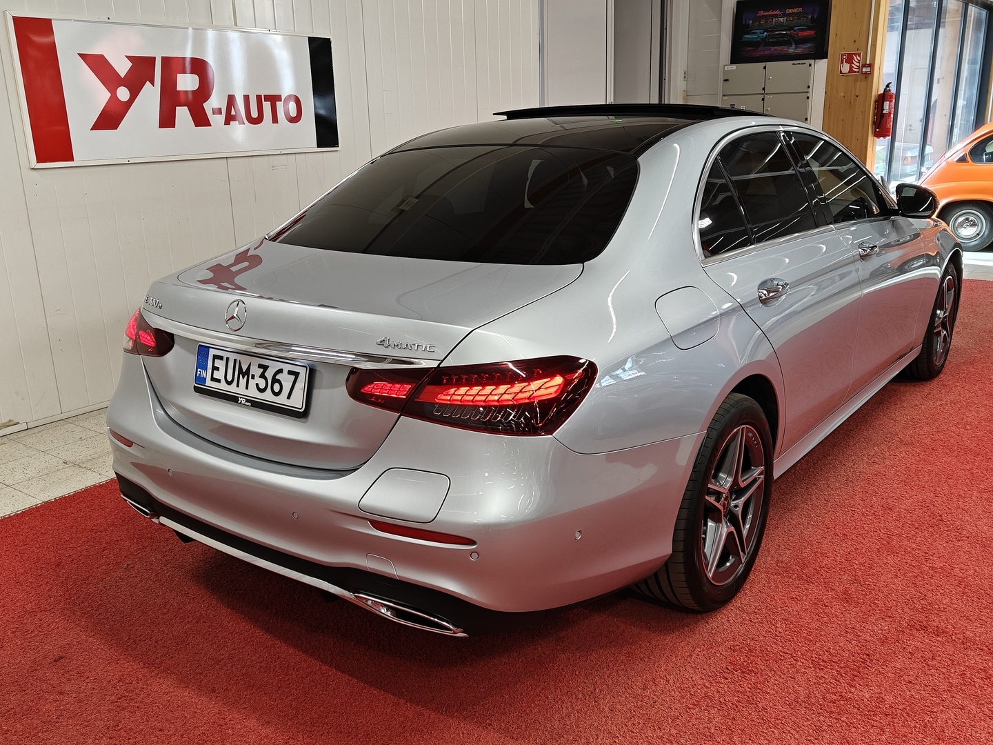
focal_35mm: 31
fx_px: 889
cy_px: 372
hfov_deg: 58.4
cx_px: 496
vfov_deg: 45.4
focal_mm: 5.59
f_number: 1.8
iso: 64
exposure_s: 1/100
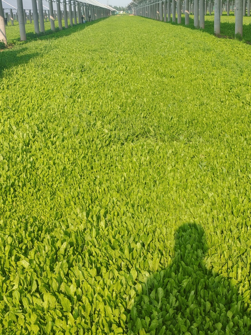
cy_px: 168
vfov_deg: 38.9
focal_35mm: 49
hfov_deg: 29.7
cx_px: 126
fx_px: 474
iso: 50
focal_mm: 5.52
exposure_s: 1/720
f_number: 1.95
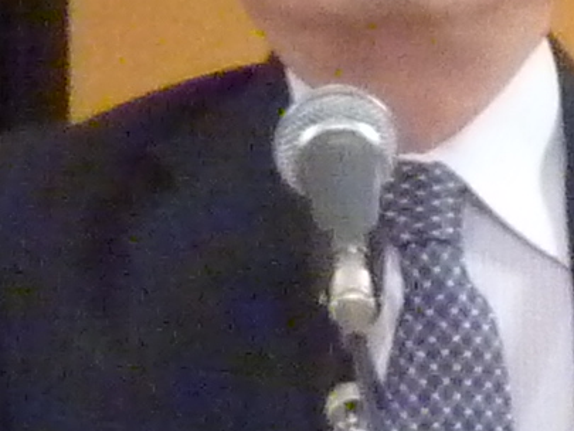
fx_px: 39278
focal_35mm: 2368
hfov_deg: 0.8
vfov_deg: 0.6
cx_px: 522
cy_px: 252
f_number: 4.7
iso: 800
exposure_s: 1/60
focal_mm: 42.6
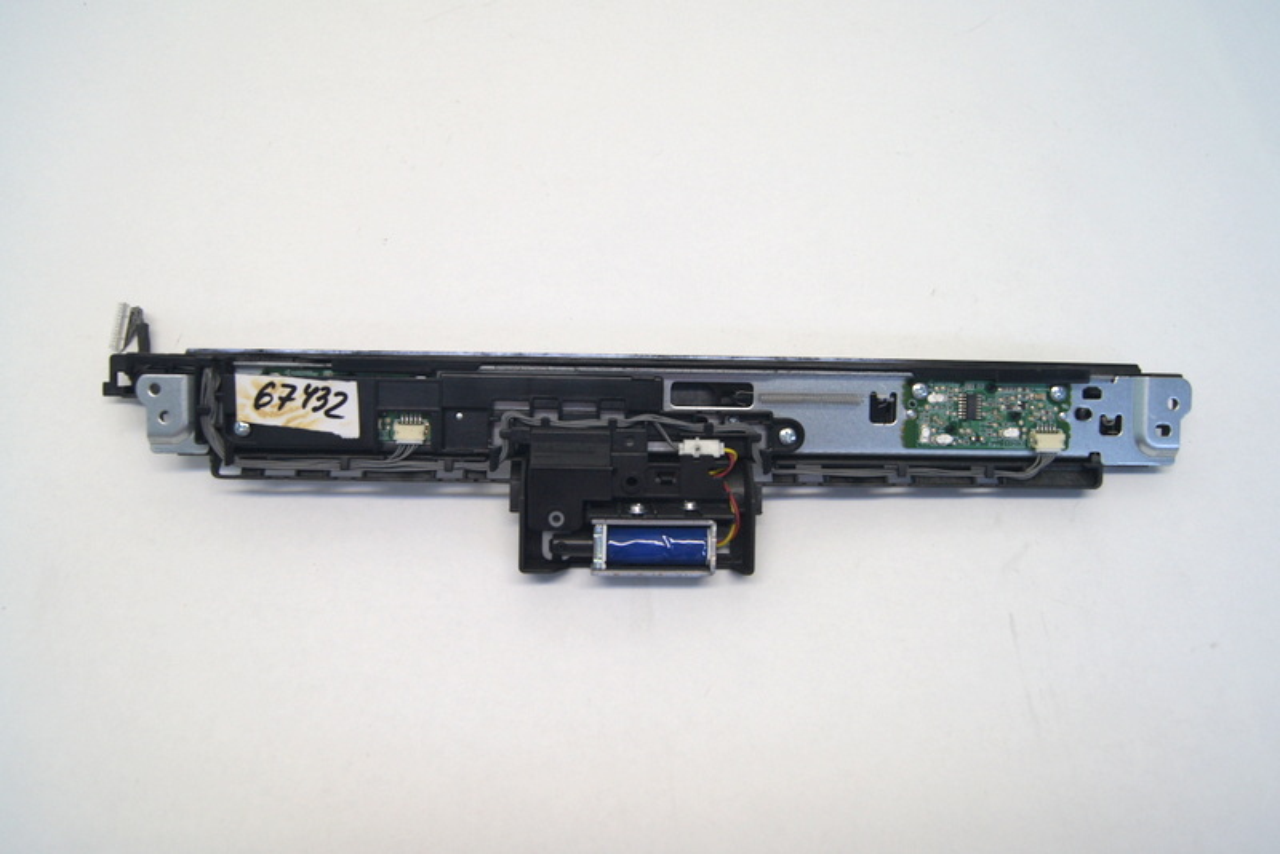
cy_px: 427
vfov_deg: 43.6
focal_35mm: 30
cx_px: 640
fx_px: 1067
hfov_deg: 61.9
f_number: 5
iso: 200
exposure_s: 1/40
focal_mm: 20
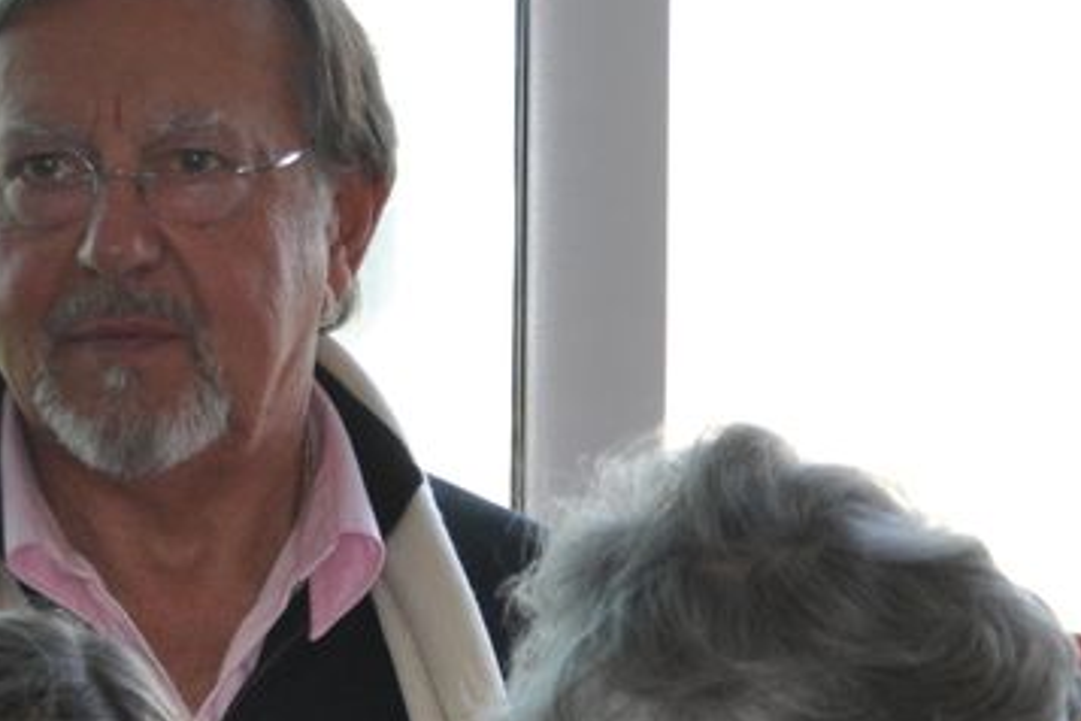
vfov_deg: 2.8
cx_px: 606
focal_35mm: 483
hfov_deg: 4.3
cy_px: 733
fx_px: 14502
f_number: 5.3
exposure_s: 1/125
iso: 560
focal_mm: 90
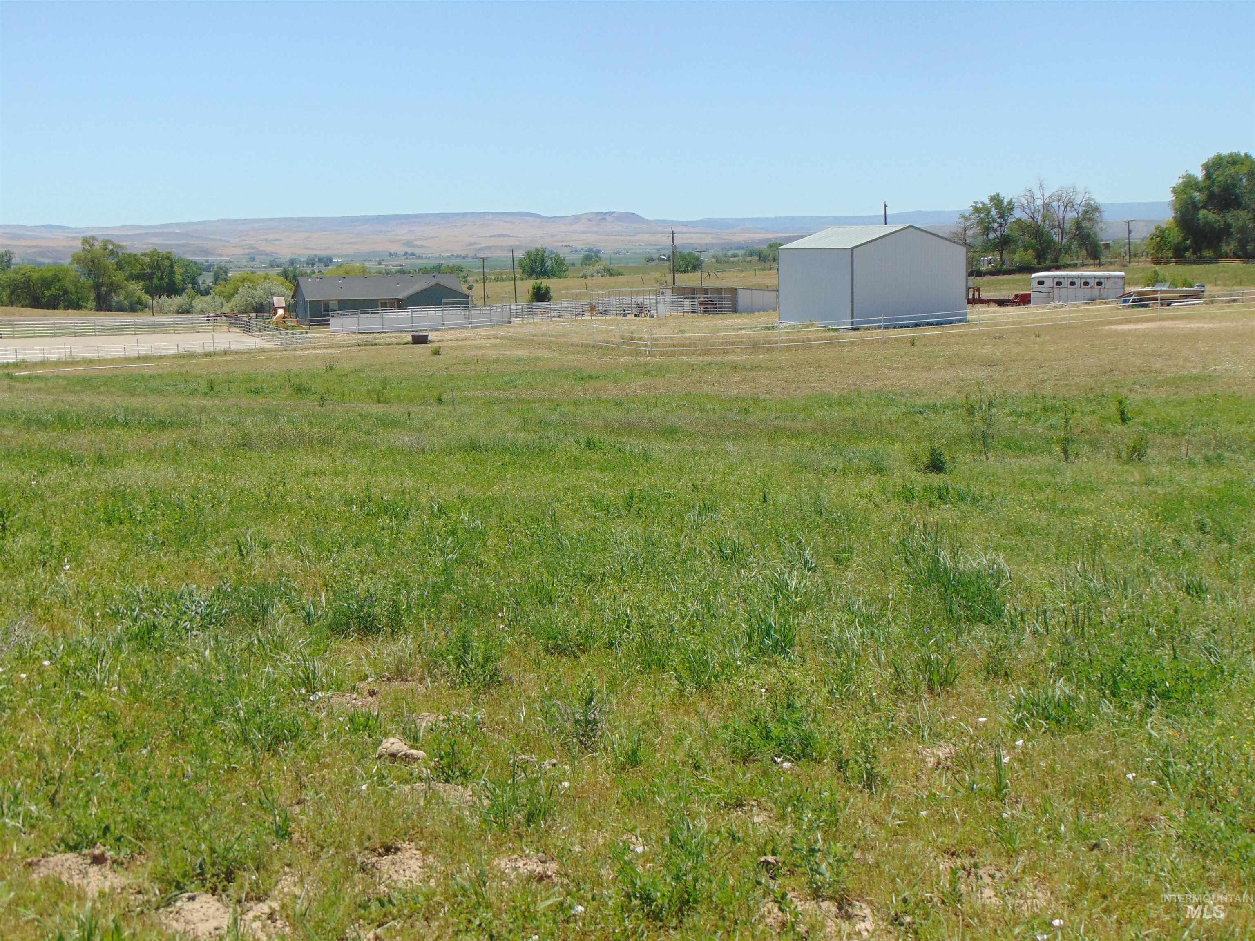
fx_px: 1813
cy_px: 470
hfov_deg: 38.2
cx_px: 628
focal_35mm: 50
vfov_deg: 29.1
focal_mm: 9
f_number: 9
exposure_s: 1/200
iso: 80
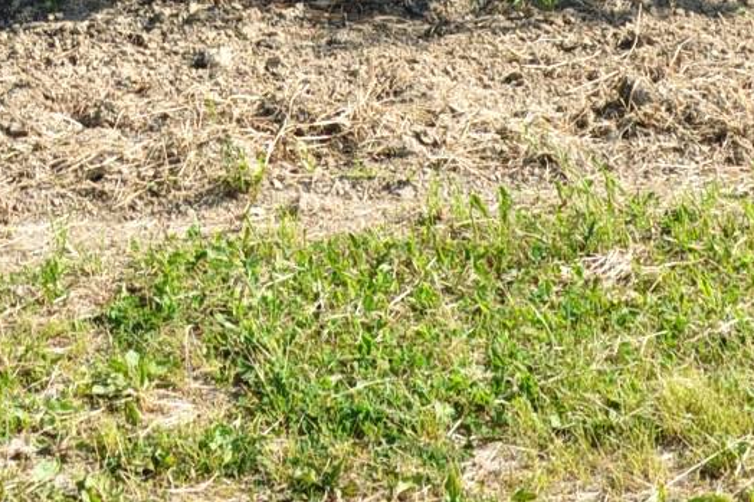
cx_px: 153
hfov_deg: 15.7
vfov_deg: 9.0
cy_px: -866
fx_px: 2722
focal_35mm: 130
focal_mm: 32
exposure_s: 1/200
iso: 200
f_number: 7.1
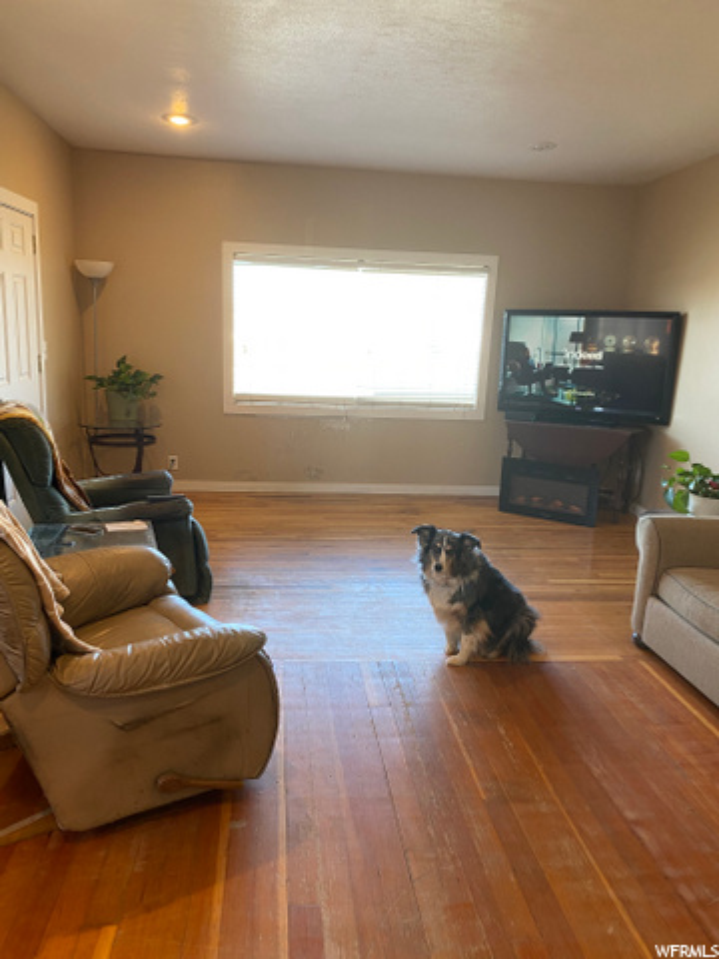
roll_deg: -3.2
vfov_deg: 67.3
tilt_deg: -11.0
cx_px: 360
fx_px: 720
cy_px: 480
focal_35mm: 26
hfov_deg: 53.1
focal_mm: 4.25
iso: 80
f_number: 1.8
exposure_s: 1/60
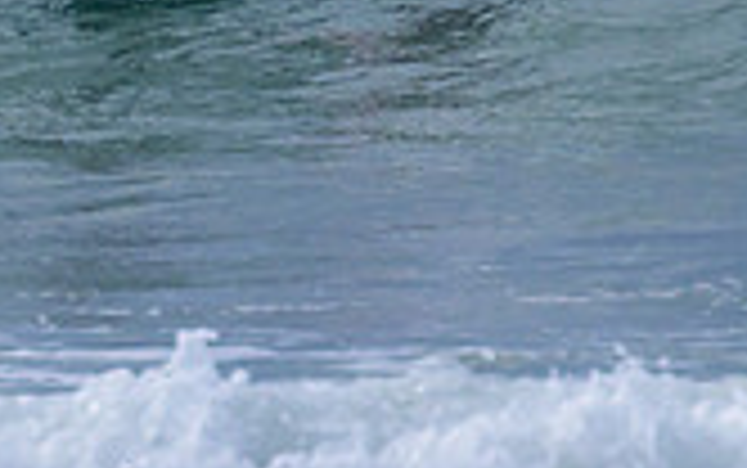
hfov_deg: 0.5
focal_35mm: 3914
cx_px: -180
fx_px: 79736
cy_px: -129
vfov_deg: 0.3
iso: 800
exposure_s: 1/2000
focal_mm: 800
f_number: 11
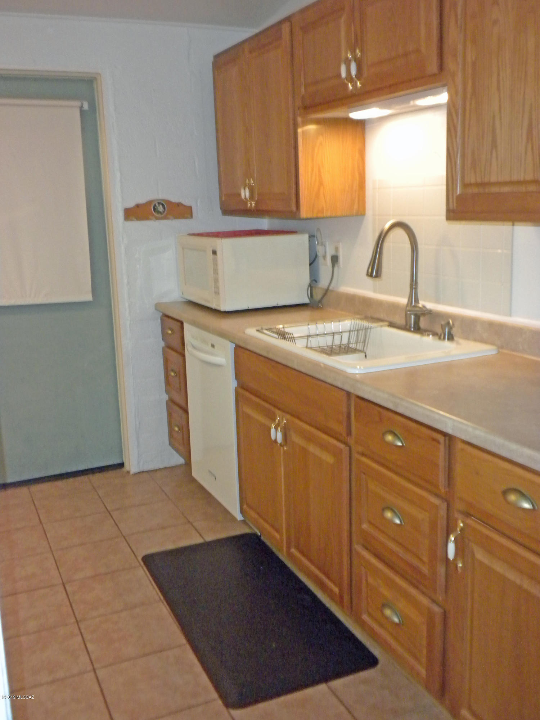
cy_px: 360
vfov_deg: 50.1
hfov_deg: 38.7
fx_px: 770
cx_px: 270
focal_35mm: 37
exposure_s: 1/30
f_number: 3.5
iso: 400
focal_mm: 6.6
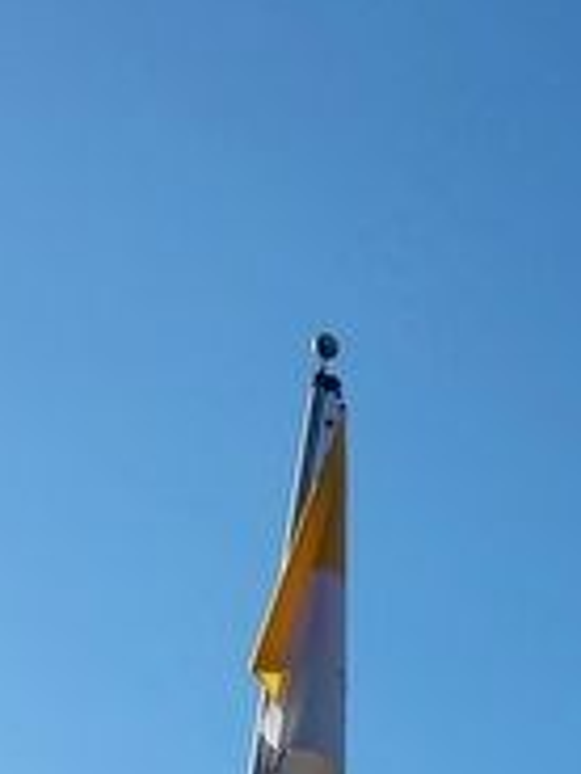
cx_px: 1082
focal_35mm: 100
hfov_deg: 13.2
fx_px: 2238
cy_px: 1329
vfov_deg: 16.8
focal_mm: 5.56
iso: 100
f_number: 1.8
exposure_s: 1/1486
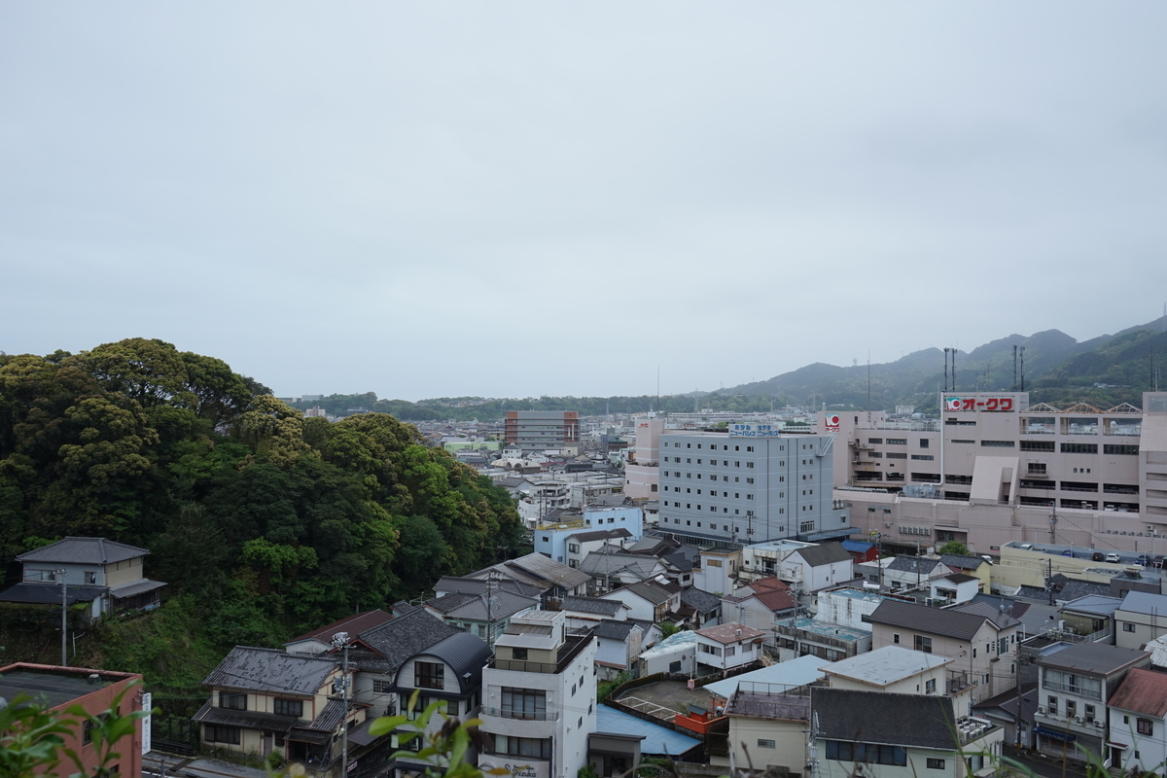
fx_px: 908
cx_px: 584
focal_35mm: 28
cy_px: 389
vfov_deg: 46.4
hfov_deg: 65.5
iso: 100
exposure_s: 1/160
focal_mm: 28
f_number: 8
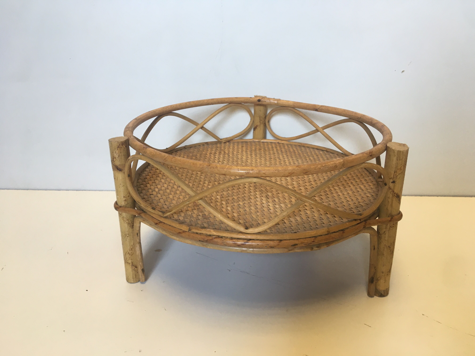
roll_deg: -0.2
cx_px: 238
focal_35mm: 29
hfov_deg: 61.7
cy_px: 178
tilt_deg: -19.2
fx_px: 398
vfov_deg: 48.2
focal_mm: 4.15
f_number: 2.2
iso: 64
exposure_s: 1/33
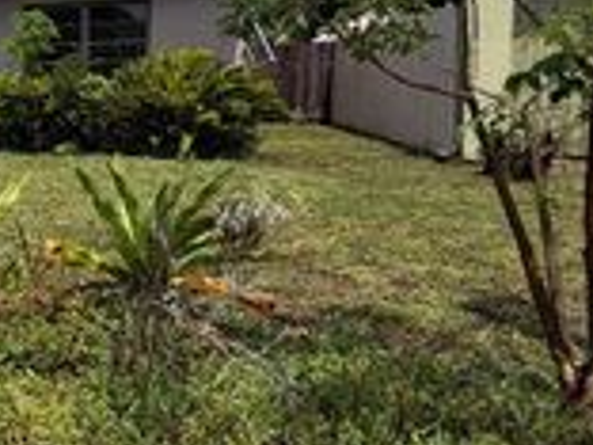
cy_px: 143
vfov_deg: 31.9
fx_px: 771
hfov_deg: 30.6
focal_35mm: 45
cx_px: -220
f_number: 2.2
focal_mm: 2.22
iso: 20
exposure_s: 1/901
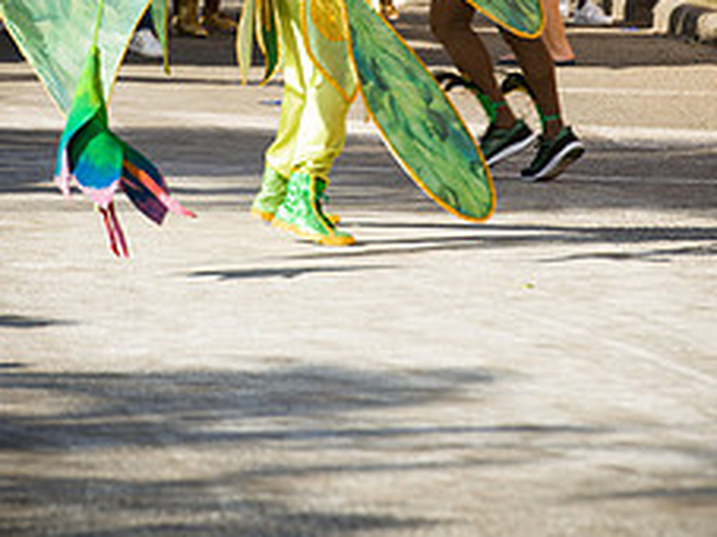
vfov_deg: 3.9
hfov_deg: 5.2
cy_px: 95
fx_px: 7887
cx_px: 381
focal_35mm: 381
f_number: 7.1
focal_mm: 200
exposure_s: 1/200
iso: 100
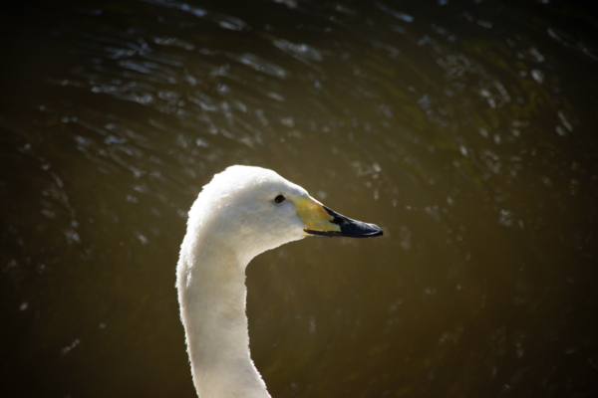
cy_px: 199
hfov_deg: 6.9
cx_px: 299
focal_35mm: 300
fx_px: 4983
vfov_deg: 4.6
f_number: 9
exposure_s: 1/320
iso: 200
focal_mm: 200
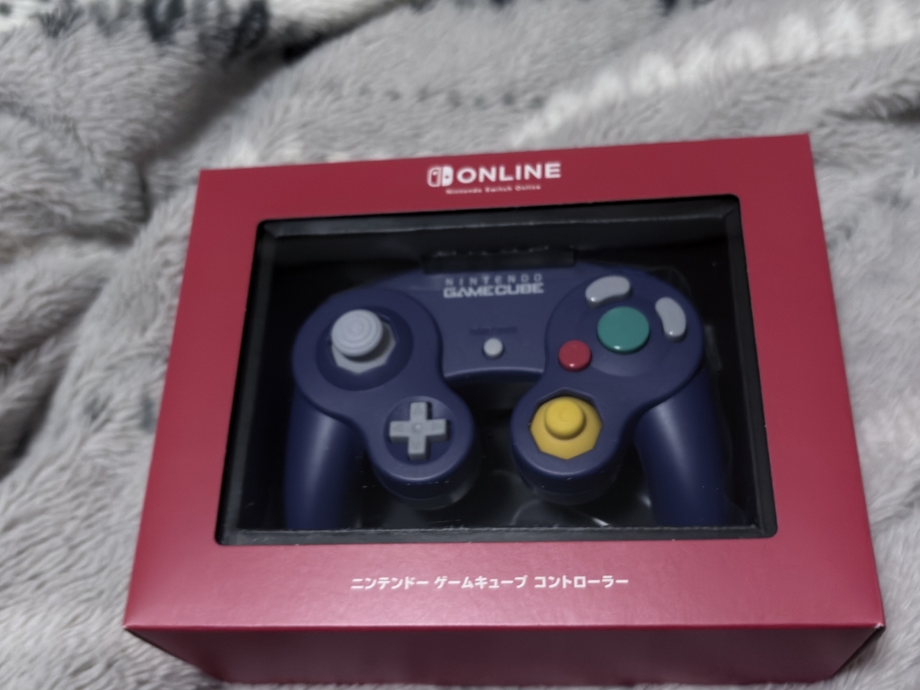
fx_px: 1010
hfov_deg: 49.0
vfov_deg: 37.7
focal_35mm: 38
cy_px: 345
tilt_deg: -49.2
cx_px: 460
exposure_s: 1/15
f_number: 1.6
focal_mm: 5.96
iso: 400
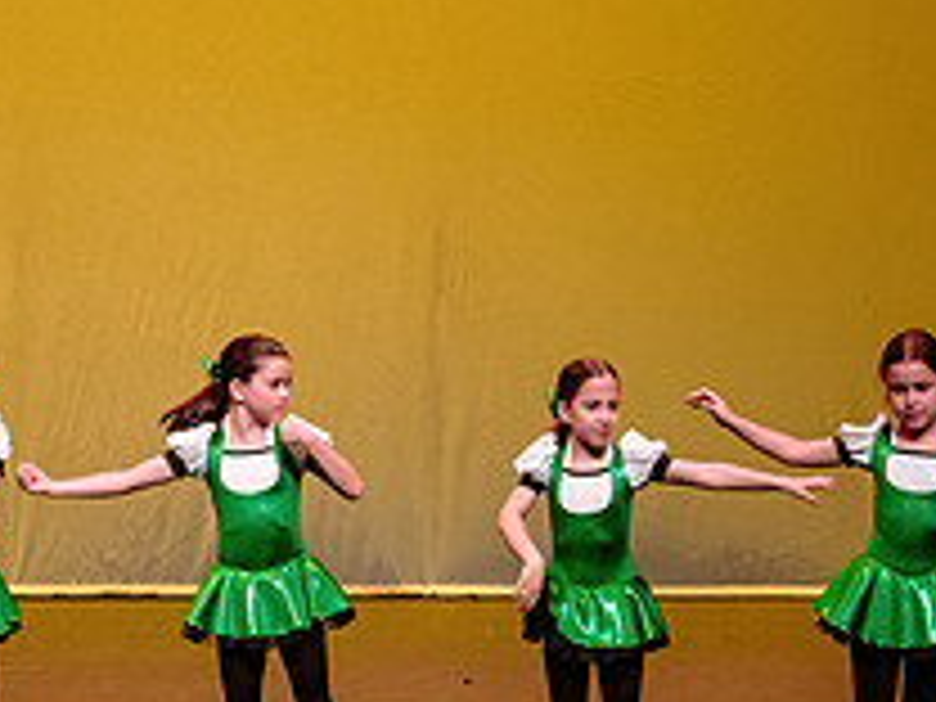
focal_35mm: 240
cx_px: 277
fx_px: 6489
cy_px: 357
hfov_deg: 8.2
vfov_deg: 6.2
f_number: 2.8
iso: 1250
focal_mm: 70
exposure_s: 1/500
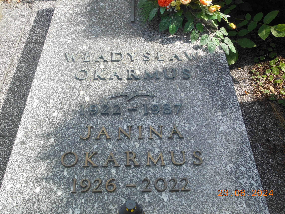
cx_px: 142
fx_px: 313
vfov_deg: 37.7
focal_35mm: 38
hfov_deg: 49.0
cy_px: 107
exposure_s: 1/400
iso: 125
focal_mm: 6.8
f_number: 3.6
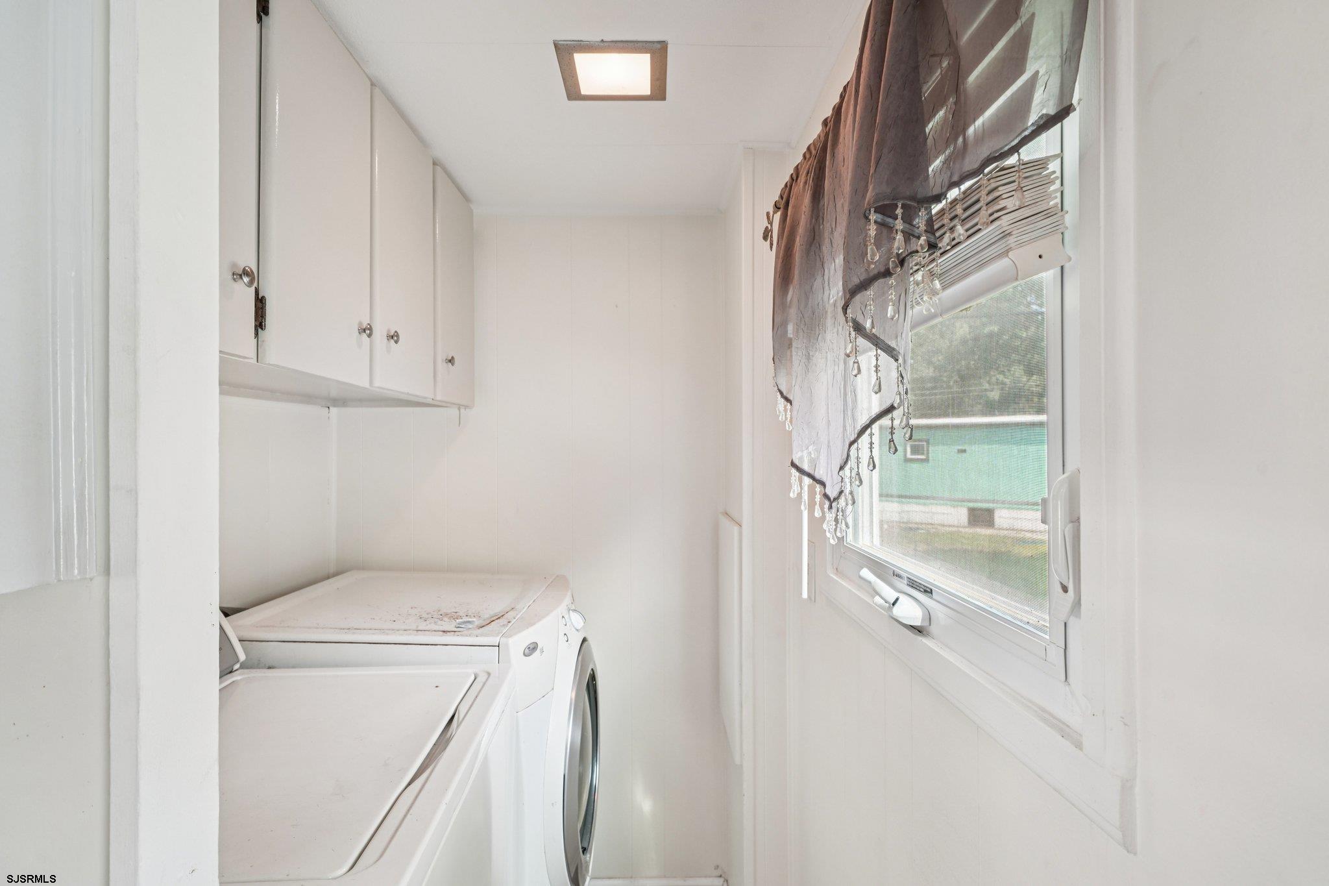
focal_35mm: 17
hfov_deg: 93.3
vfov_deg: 70.4
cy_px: 443
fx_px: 627
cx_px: 664
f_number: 8
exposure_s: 1/20
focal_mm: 17
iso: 400
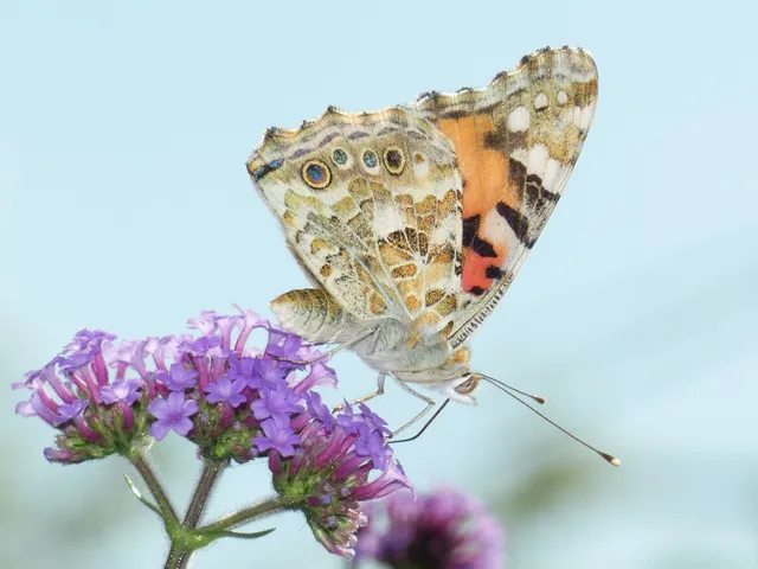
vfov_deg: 5.6
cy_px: 284
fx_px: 5825
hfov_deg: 7.4
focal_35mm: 266
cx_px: 379
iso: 80
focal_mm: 47.6
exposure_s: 1/400
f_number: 5.5
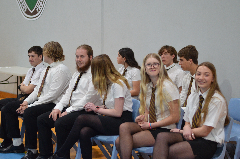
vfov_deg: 18.1
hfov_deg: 27.0
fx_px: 499
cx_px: 120
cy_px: 80
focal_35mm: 75
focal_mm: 50
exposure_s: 1/500
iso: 1250
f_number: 2
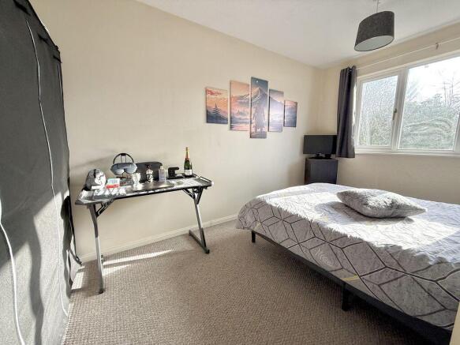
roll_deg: +0.0
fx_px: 186
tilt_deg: -8.7
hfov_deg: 102.1
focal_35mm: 14
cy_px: 172
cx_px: 230
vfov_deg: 85.7
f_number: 2.2
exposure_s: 1/127
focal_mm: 2.22
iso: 64
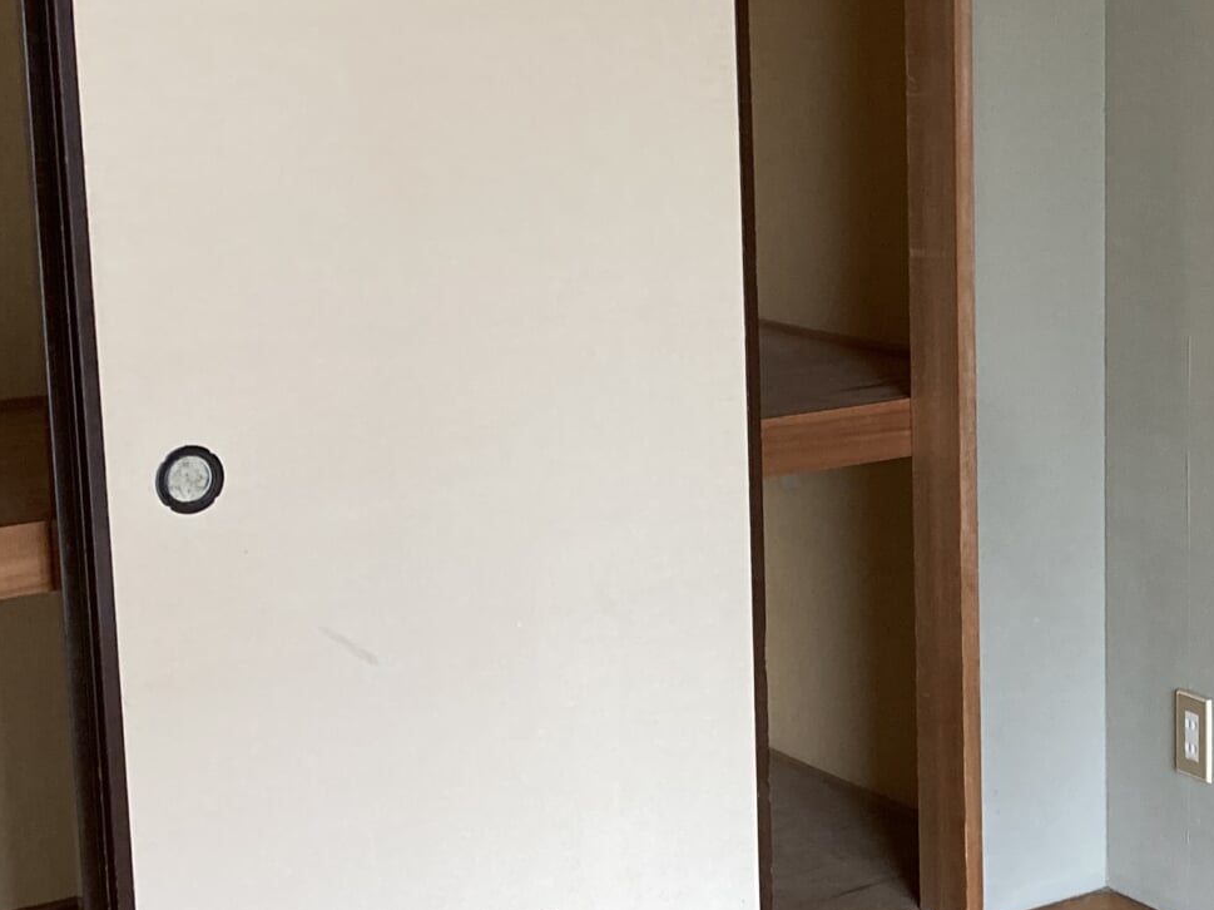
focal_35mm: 74
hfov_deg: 25.8
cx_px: 980
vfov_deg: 19.9
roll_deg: +0.7
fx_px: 2594
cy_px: 396
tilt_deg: -9.6
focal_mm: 3.99
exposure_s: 1/60
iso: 125
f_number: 1.8
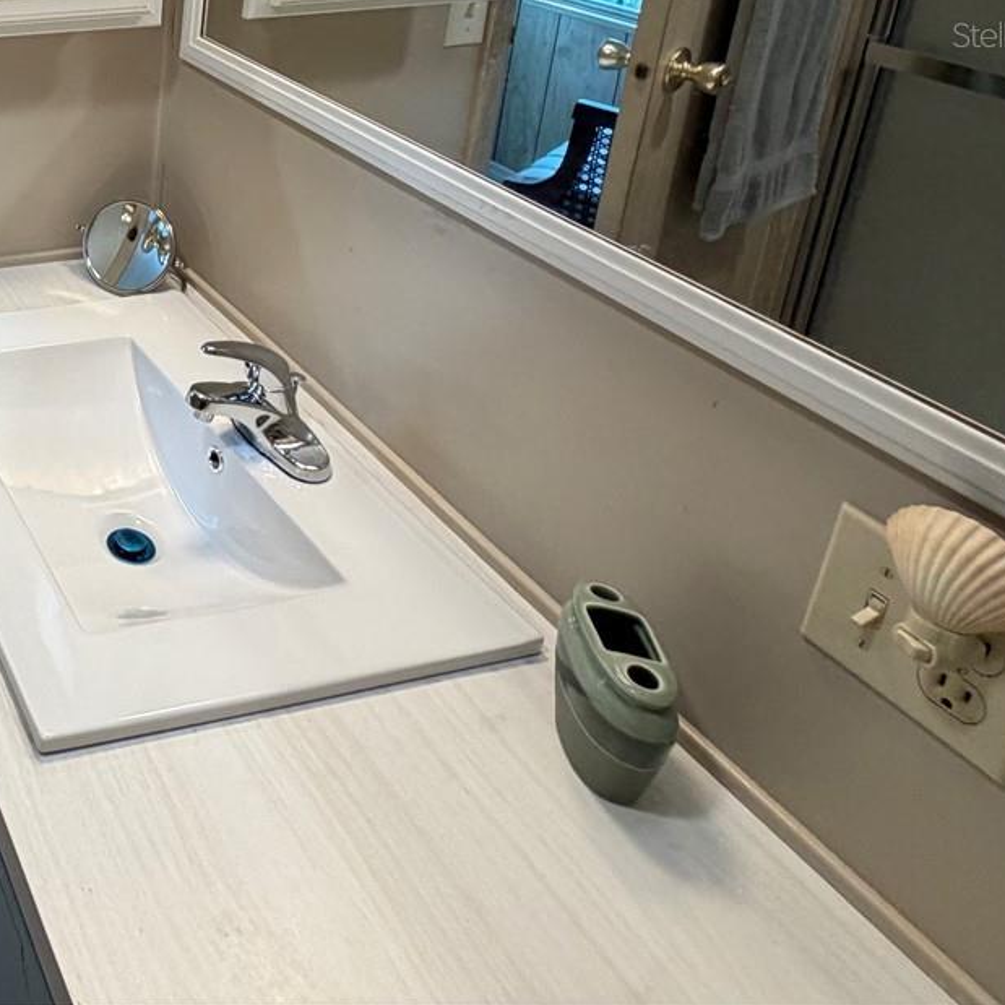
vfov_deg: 44.6
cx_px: -193
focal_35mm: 32
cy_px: 34
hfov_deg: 38.3
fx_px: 1051
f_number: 2.2
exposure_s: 1/120
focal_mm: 2.22
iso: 200
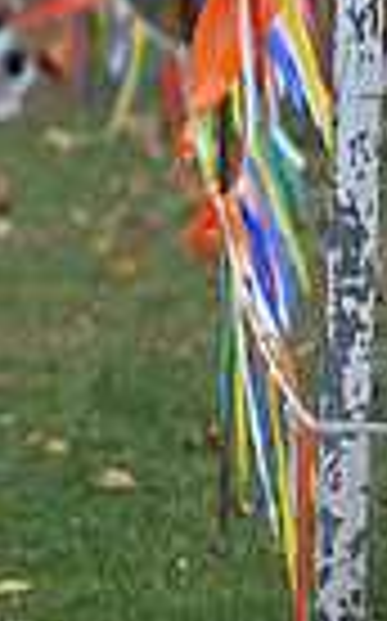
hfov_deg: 2.3
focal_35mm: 556
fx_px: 9402
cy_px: -124
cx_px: -864
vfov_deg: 3.8
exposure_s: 1/4000
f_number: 3.5
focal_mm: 130
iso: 1000
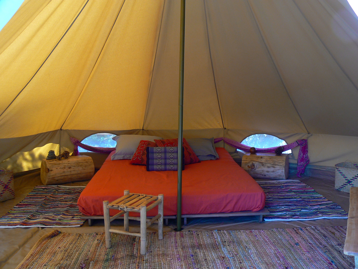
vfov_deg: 39.7
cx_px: 179
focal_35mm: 36
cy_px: 134
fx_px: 372
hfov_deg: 51.4
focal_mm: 6
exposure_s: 1/50
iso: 80
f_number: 3.2
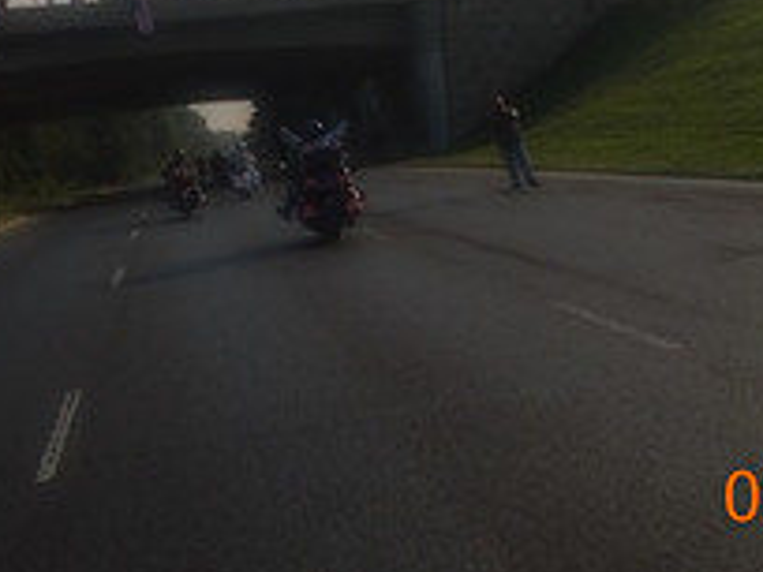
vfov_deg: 19.3
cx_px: 135
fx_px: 1565
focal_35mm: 71
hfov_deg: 26.8
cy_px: -144
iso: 100
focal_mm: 4.5
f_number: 6.6
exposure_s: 1/800
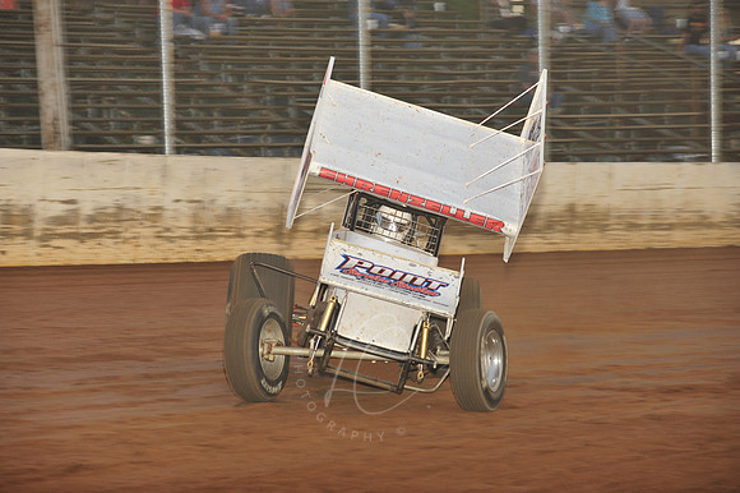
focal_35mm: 145
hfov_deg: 14.2
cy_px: 246
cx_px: 370
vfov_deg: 9.5
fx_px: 2979
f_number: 6.3
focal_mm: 145
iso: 800
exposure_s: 1/320
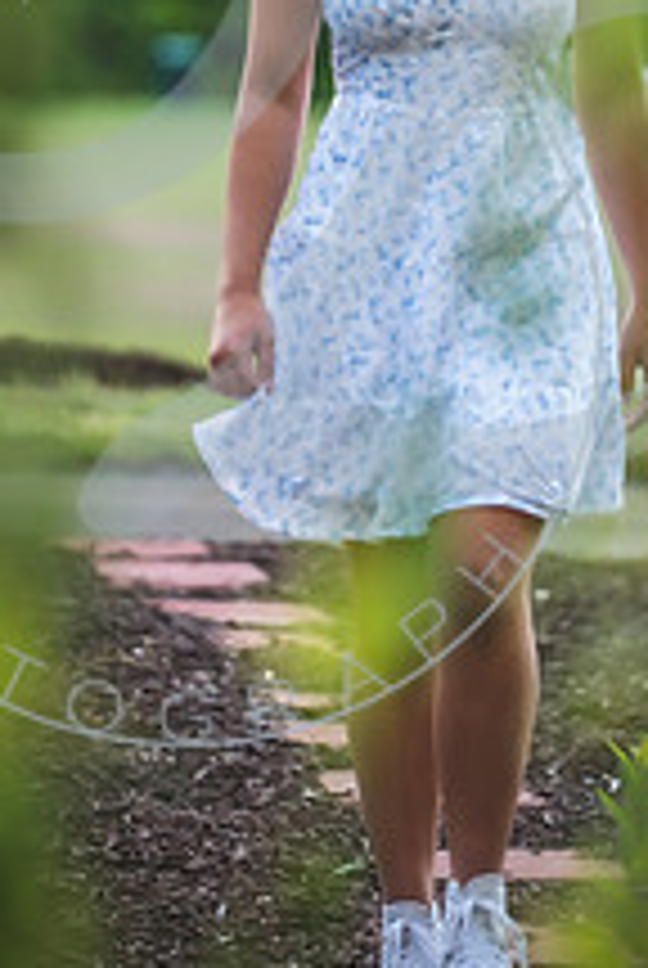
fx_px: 7589
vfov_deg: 7.3
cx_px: 387
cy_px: -14
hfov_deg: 4.9
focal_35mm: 282
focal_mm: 135
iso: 320
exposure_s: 1/250
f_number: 2.8
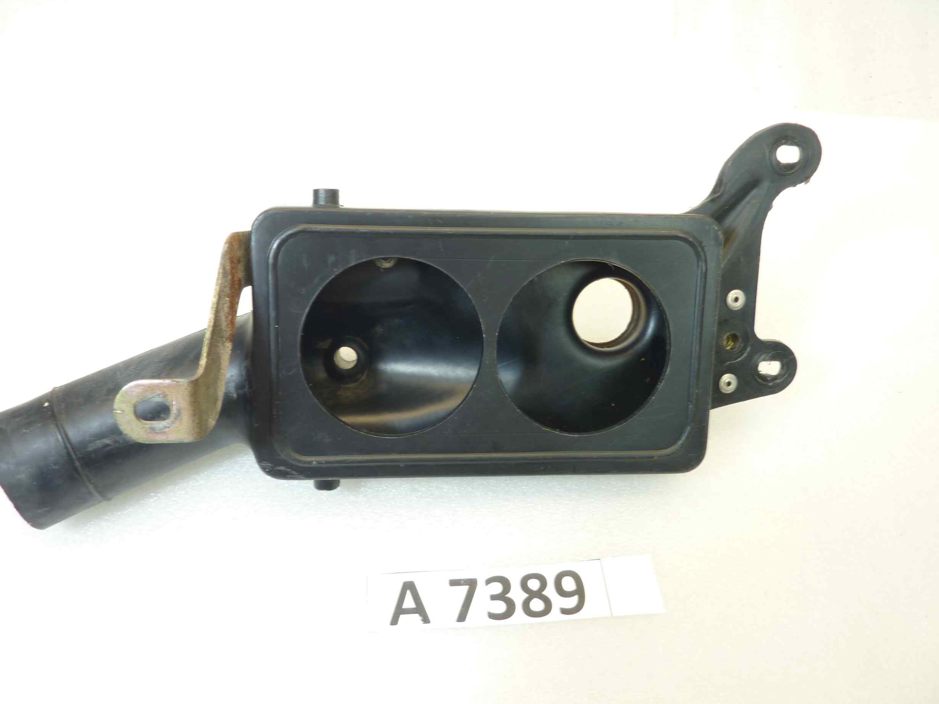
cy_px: 349
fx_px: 705
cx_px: 452
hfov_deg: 67.3
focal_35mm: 26
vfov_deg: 53.1
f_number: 3.3
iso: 80
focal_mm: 4.1
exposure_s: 1/13
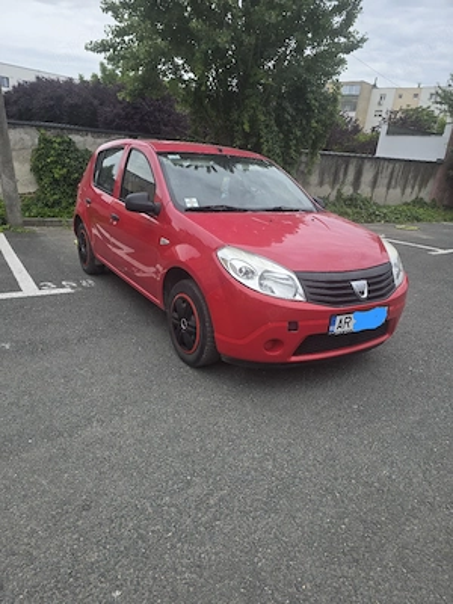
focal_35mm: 23
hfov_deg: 58.9
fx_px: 401
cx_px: 226
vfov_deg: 73.9
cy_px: 302
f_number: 1.7
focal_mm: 6.3
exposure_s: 1/2500
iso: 80
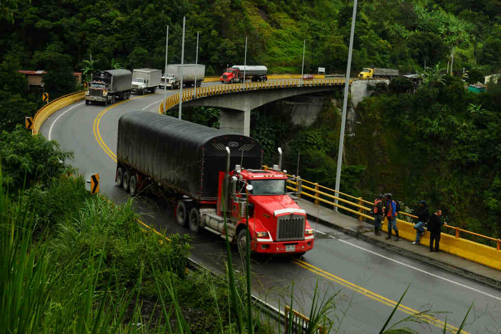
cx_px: 250
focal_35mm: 57
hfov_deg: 35.1
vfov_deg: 23.8
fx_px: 793
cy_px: 167
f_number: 9
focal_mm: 38
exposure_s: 1/125
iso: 400
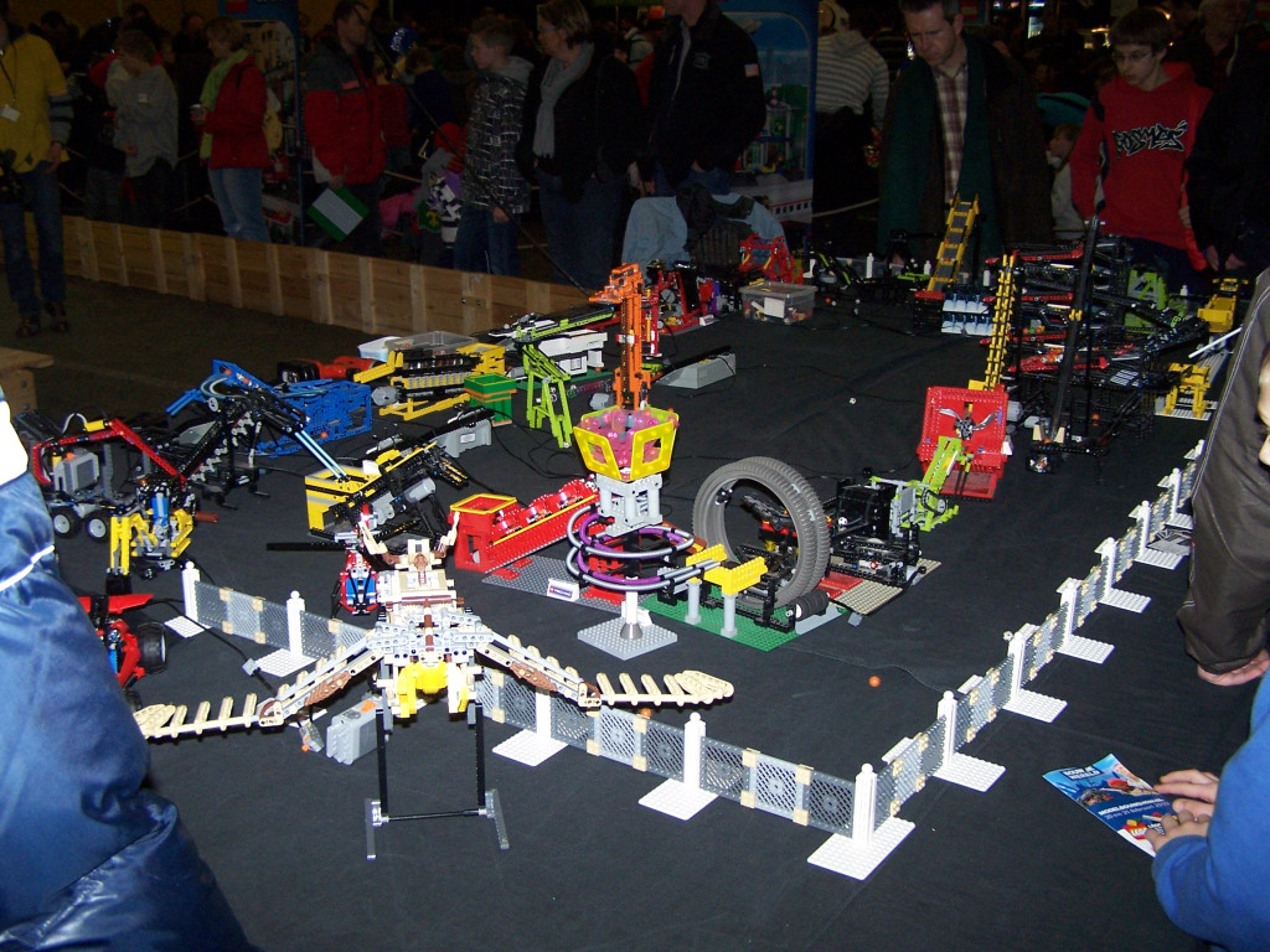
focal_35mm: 38
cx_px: 635
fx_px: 1394
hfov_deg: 49.0
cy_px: 476
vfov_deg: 37.7
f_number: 2.8
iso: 140
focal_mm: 6.3
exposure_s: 1/60
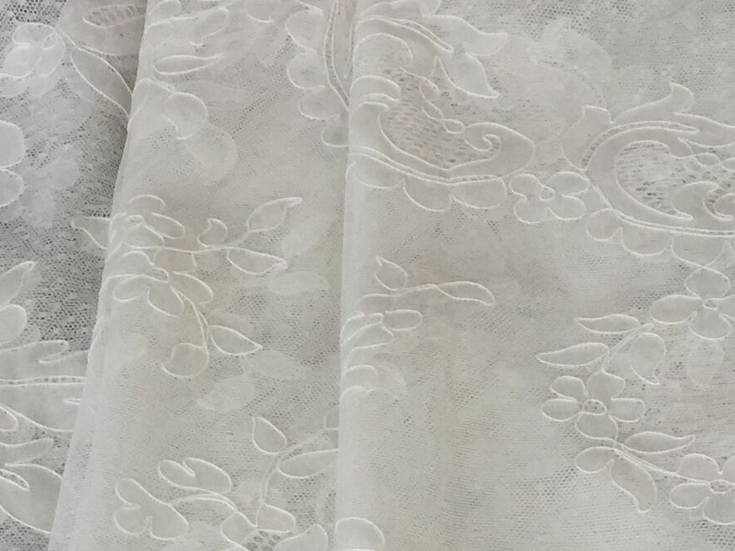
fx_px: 2421
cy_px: 933
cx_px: 459
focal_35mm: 114
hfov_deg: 17.2
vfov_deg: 12.1
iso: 25
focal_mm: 3.3
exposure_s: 1/959
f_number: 2.4
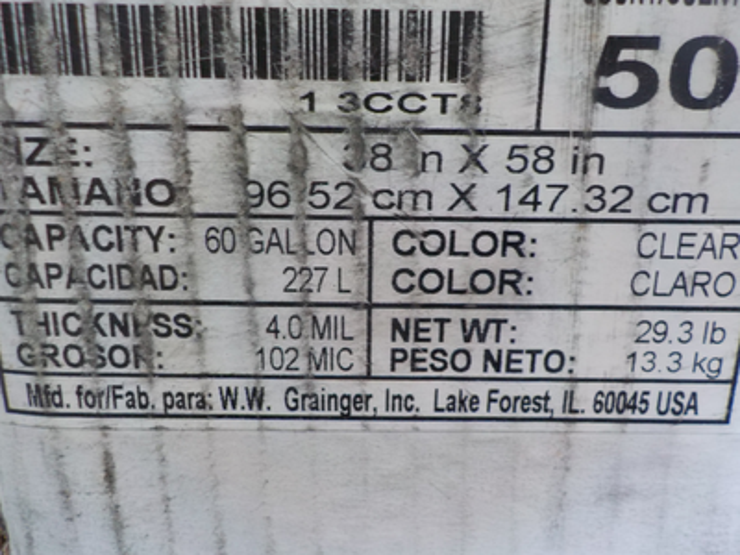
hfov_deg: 60.0
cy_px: 278
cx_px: 370
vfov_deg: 46.8
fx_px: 641
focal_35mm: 30
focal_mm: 4.1
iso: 180
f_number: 3.3
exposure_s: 1/30
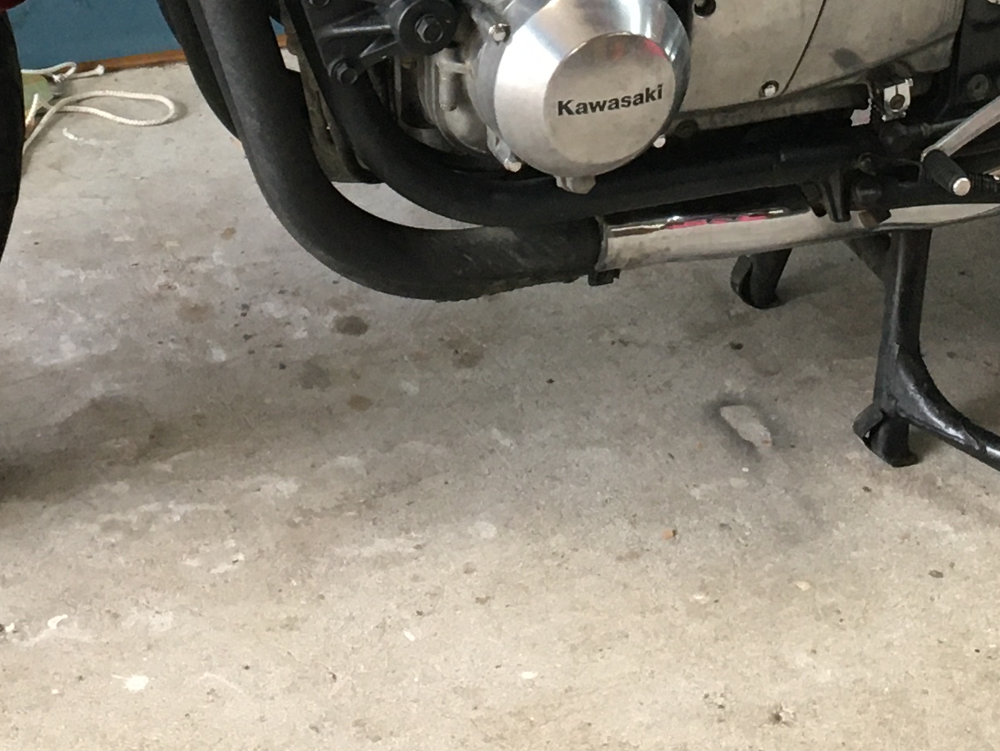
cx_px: 516
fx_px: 2774
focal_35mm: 96
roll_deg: -2.4
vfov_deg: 14.5
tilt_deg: -18.1
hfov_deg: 20.4
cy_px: -309
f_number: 2.2
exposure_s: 1/33
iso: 100
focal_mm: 4.15
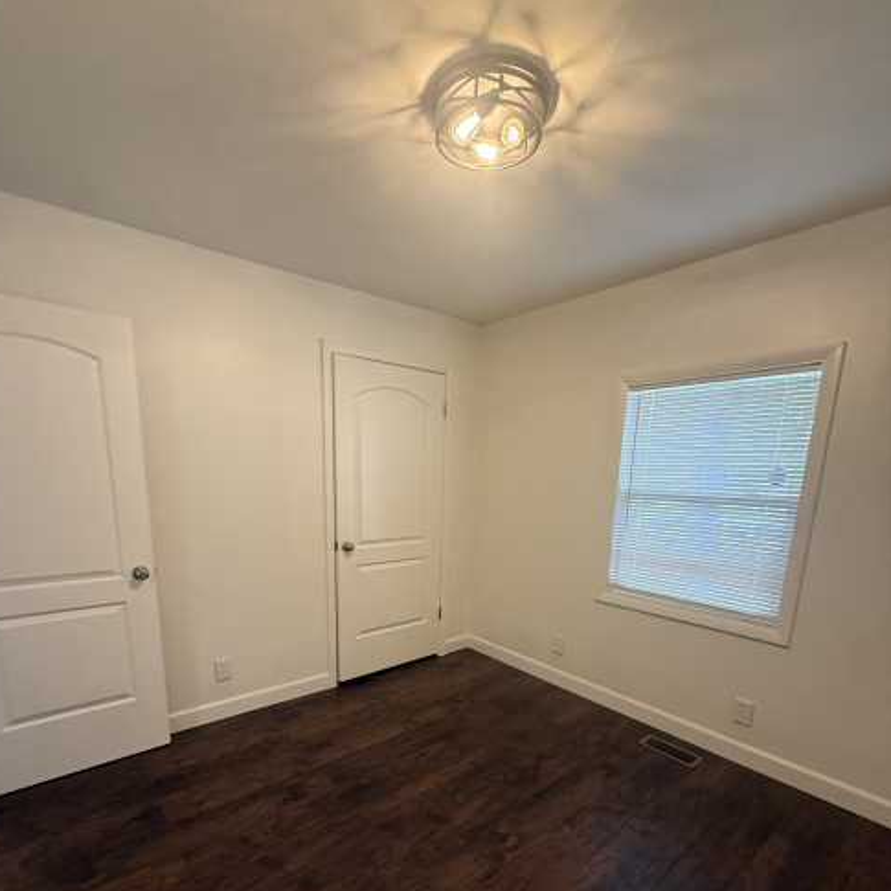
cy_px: 578
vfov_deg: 81.7
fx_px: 495
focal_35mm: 17
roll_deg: -0.9
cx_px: 434
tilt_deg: -11.6
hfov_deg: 83.9
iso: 320
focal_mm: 2.22
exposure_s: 1/60
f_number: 2.2
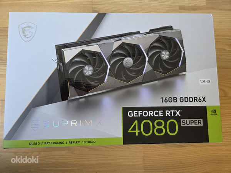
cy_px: 86
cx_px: 116
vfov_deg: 58.9
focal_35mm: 23
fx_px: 153
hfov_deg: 73.9
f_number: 1.8
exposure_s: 1/100
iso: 320
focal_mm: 5.4
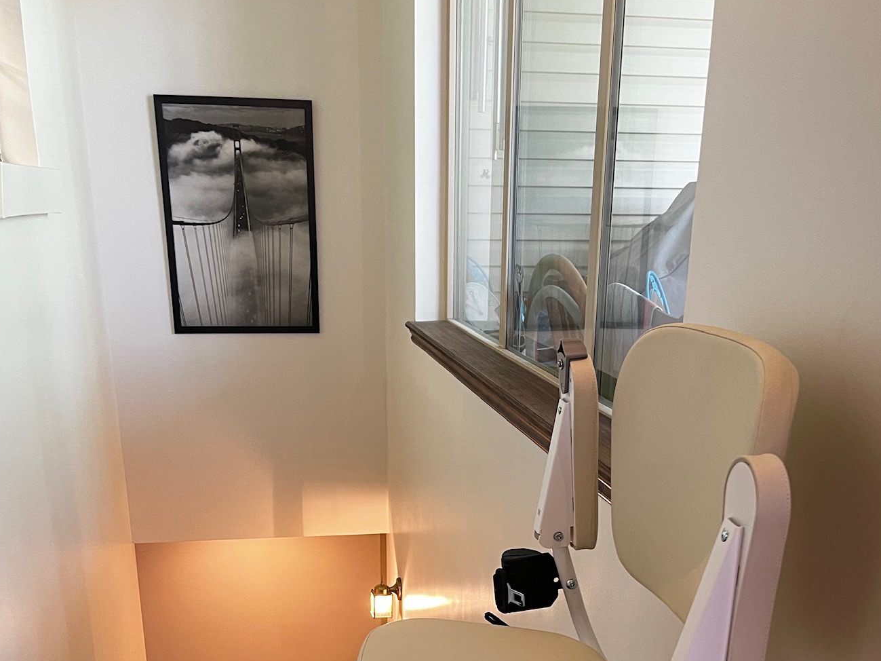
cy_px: 632
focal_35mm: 41
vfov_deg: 32.8
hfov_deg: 45.8
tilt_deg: -21.1
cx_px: 456
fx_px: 1043
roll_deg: -0.4
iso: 125
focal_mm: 5.1
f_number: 1.6
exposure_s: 1/60
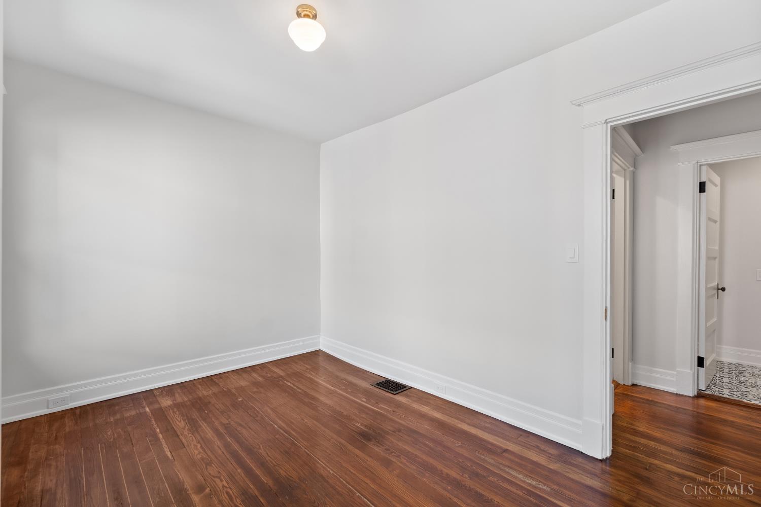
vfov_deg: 77.3
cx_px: 380
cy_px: 254
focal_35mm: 15
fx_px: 317
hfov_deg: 100.4
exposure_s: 1/5
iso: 250
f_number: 5.6
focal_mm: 10
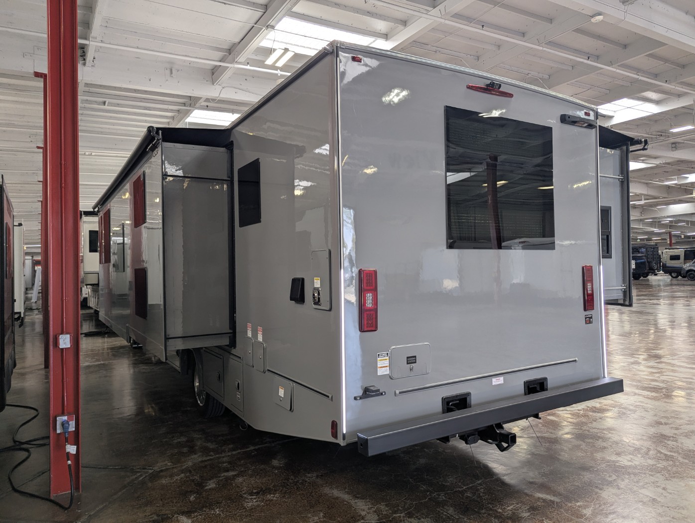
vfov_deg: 56.9
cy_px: 262
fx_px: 482
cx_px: 348
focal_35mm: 24
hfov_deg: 71.5
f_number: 1.85
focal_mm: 6.81
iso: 59
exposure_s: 1/120
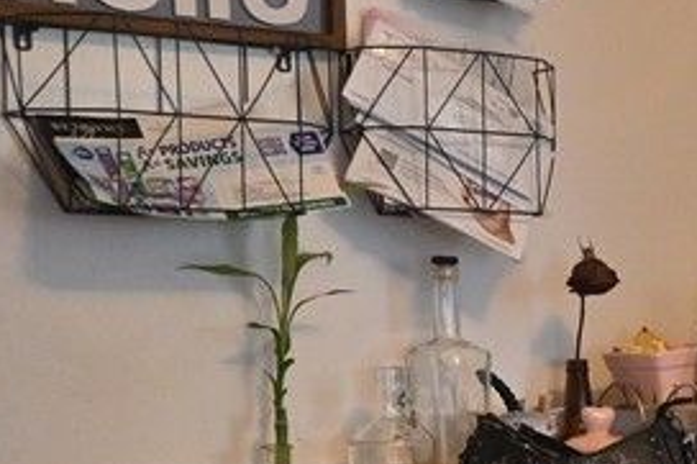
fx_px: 2032
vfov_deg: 12.9
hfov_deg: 16.2
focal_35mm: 105
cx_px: 1279
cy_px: 405
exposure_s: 1/125
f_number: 3.5
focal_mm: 17.5
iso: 1400
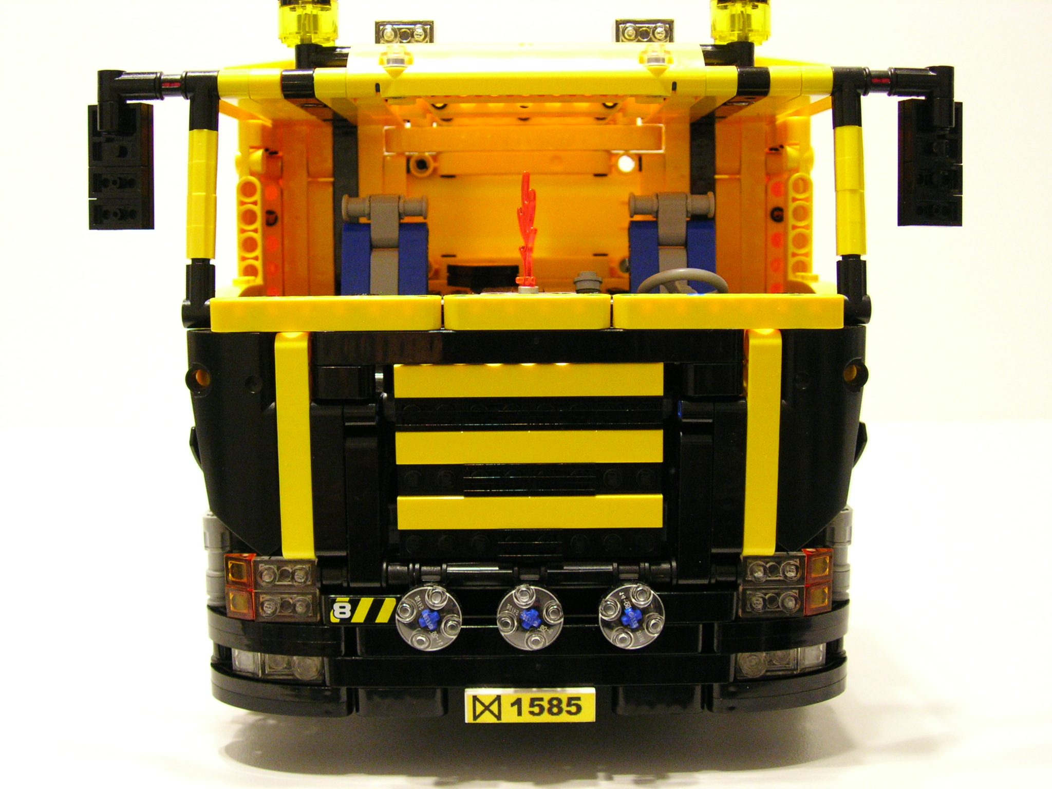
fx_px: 1246
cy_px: 394
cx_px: 526
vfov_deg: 35.1
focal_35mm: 41
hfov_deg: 45.8
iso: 195
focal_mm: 8.5
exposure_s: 1/3.9
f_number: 2.9
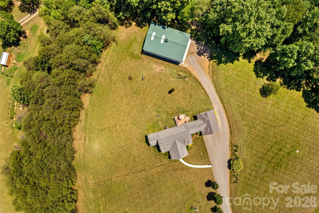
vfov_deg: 57.2
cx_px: 160
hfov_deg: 78.6
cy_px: 106
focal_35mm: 22
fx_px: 195
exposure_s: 1/800
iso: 100
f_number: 2.8
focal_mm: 8.38
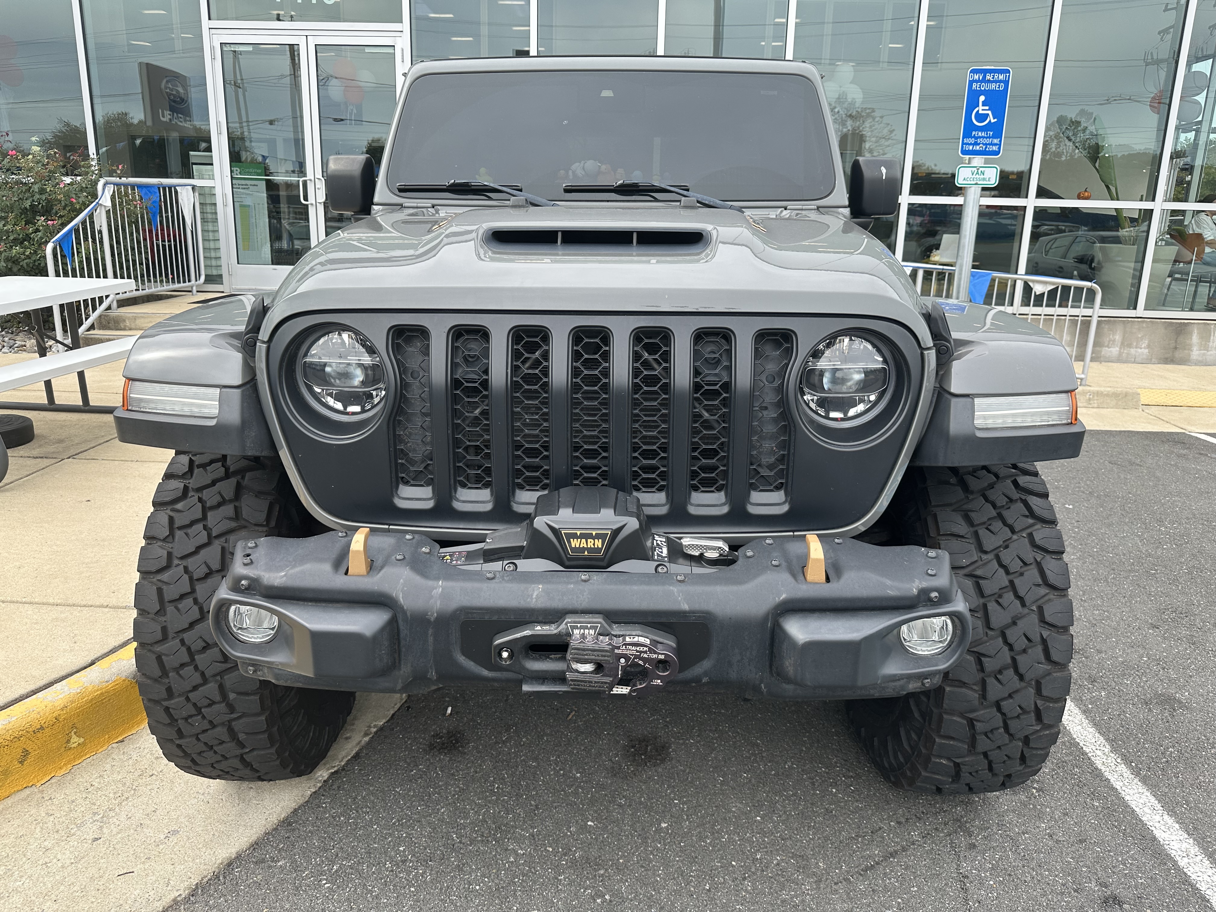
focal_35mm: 24
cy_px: 456
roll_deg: -0.7
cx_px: 608
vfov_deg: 56.8
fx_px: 843
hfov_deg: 71.6
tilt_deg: -12.8
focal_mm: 6.86
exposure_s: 1/971
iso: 80
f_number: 1.78
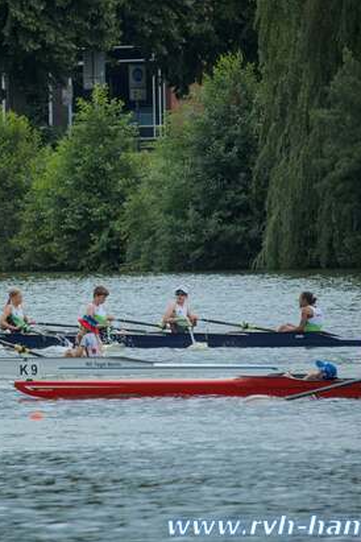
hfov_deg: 2.4
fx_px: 8513
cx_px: 86
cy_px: 271
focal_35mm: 566
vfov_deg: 3.6
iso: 450
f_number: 7.1
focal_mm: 250
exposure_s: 1/800
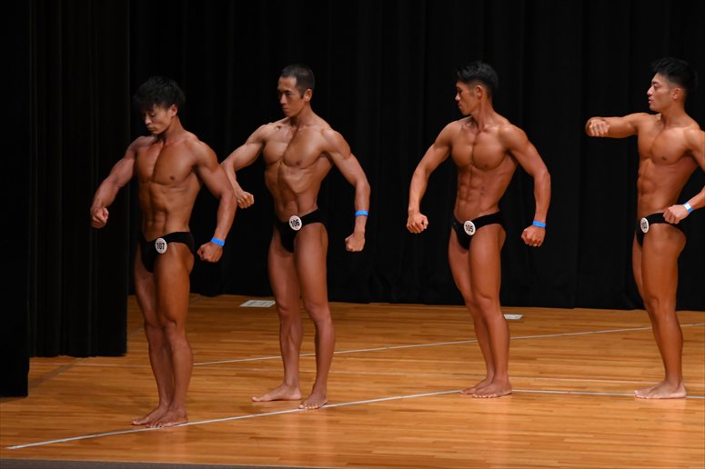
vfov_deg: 6.1
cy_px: 234
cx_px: 352
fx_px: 4404
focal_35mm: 225
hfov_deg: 9.2
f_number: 5.6
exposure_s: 1/400
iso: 3200
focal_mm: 150
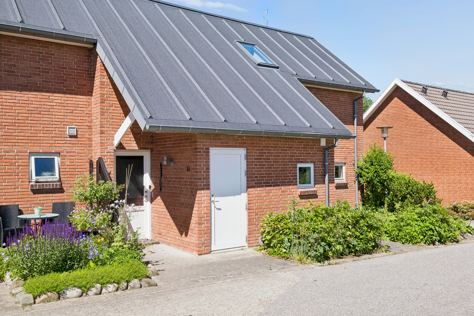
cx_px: 237
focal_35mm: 31
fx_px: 408
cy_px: 158
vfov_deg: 42.3
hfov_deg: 60.3
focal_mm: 20.9
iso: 320
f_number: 8
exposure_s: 1/480
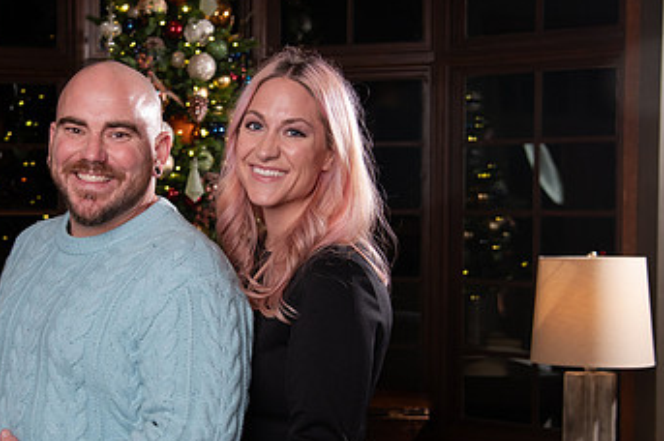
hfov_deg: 28.7
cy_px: 226
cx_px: 147
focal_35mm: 69
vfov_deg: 19.7
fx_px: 1271
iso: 1600
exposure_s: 1/250
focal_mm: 38
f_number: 4
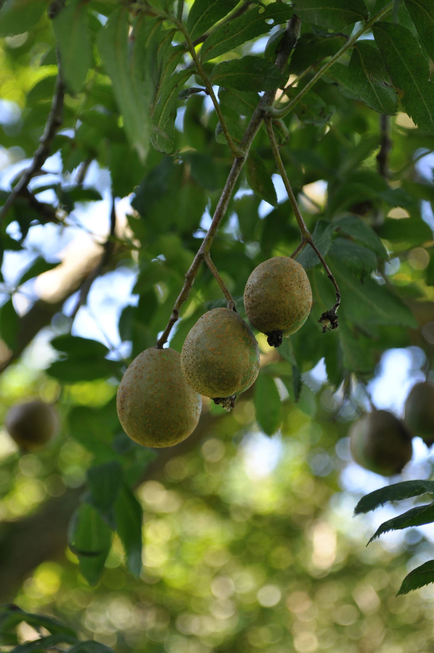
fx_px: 1360
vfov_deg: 27.0
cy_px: 326
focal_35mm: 75
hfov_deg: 18.1
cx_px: 217
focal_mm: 50
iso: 360
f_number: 8
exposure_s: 1/60
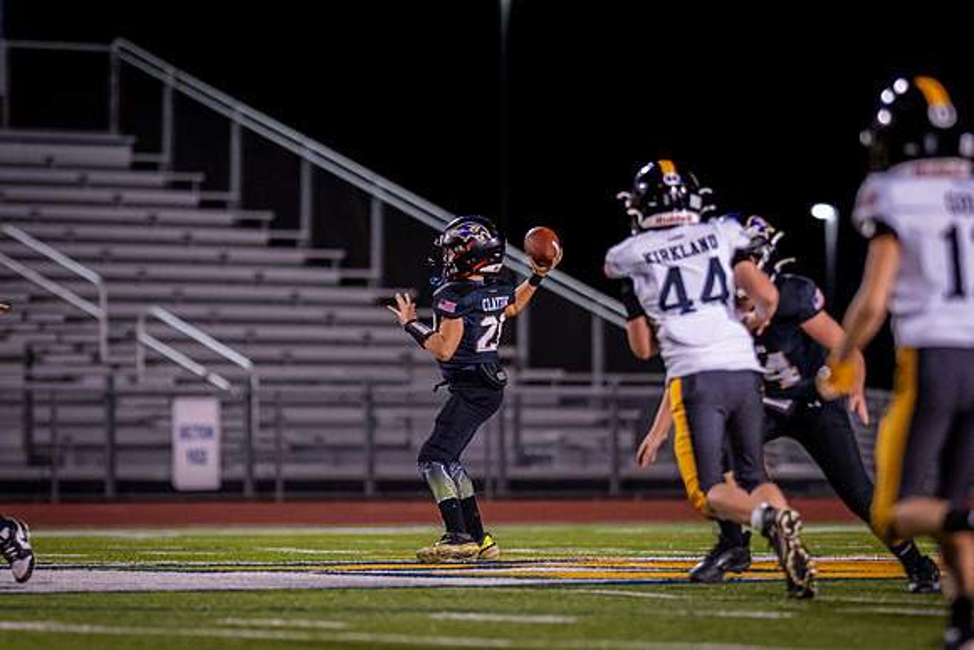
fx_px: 8741
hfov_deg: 6.4
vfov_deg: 4.3
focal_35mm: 323
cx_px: 453
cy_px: 396
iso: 1600
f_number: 1.8
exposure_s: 1/1000
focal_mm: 135
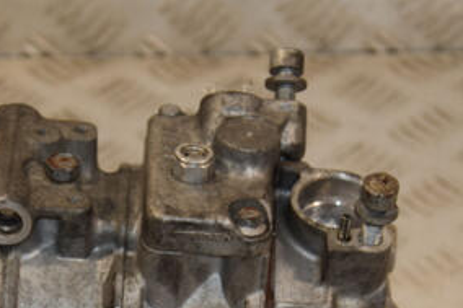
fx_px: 2365
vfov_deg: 7.4
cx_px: 183
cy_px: 311
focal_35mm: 184
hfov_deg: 11.2
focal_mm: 58
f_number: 5.6
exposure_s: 1/200
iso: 800
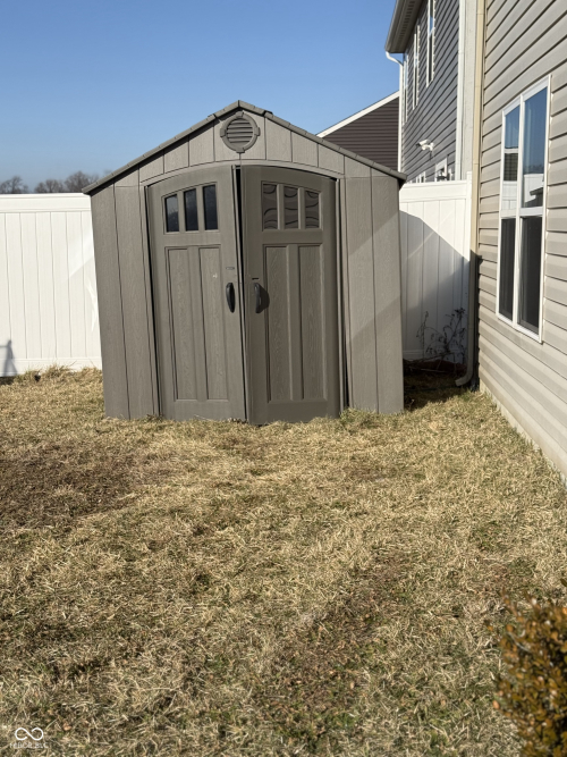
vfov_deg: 39.7
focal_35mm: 48
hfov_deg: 30.3
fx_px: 1049
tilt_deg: -8.4
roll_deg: +0.1
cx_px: 284
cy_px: 378
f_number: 1.78
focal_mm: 6.76
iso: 64
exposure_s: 1/6536
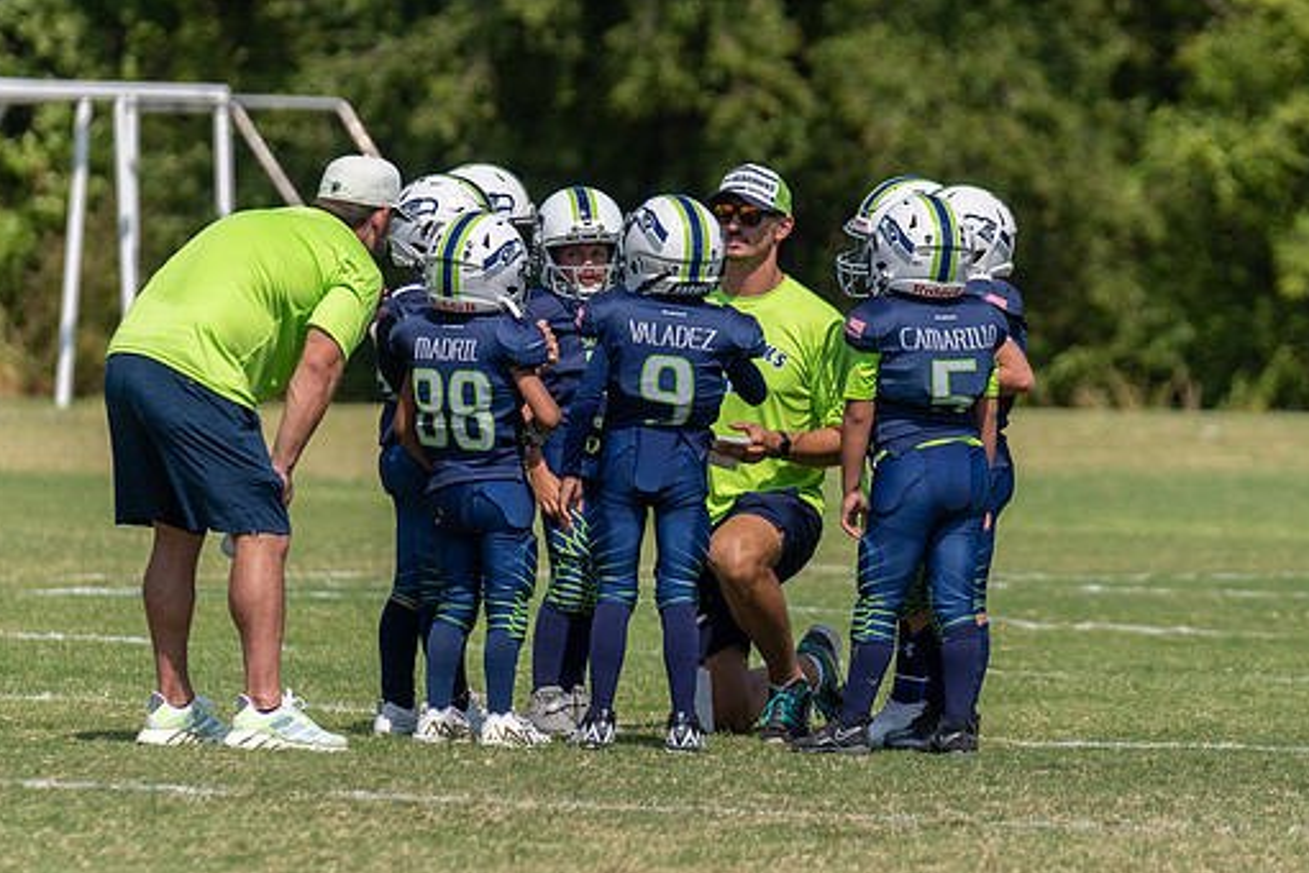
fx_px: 13857
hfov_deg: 5.4
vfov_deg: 3.6
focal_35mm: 381
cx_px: 759
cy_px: 384
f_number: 3.5
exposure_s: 1/1600
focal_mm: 200
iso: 100
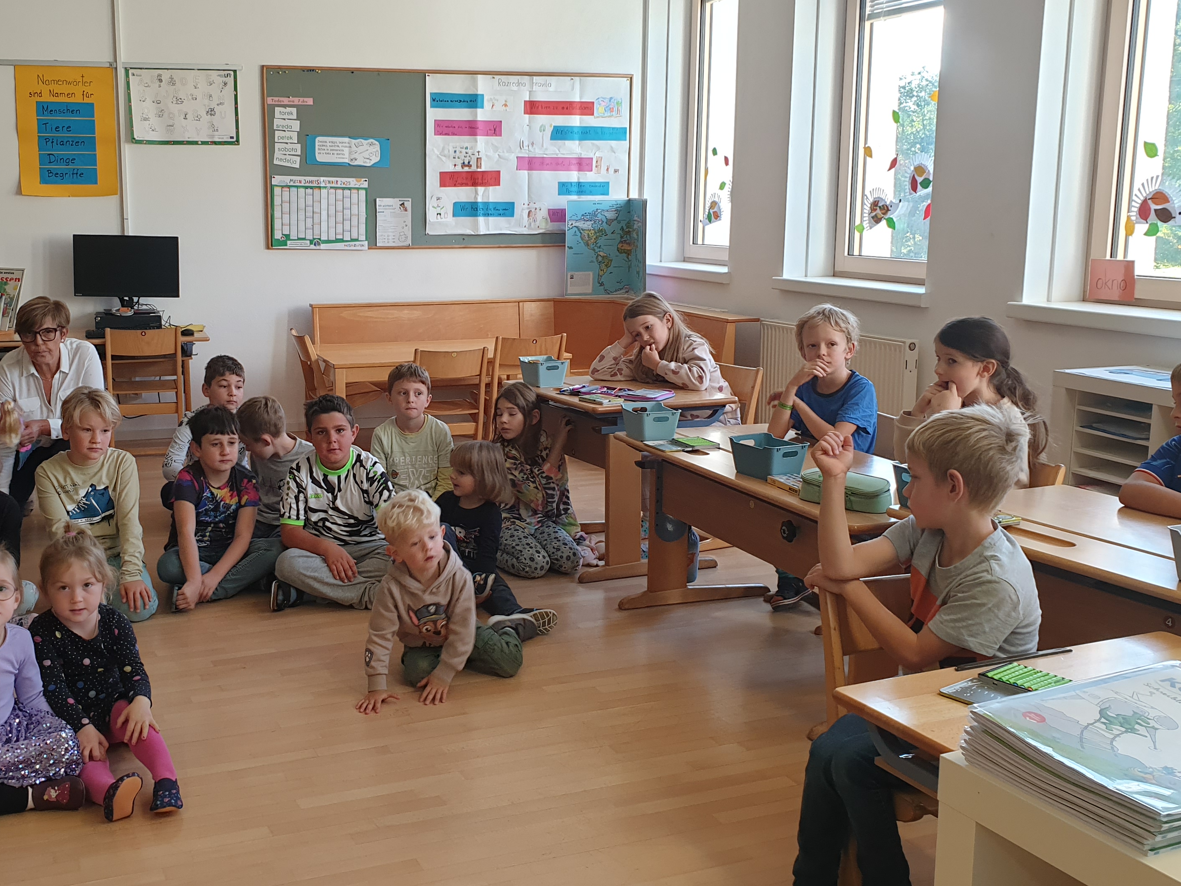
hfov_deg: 49.6
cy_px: 423
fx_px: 1262
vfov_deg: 38.7
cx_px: 434
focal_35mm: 37
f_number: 2.4
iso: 80
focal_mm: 4.3
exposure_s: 1/50
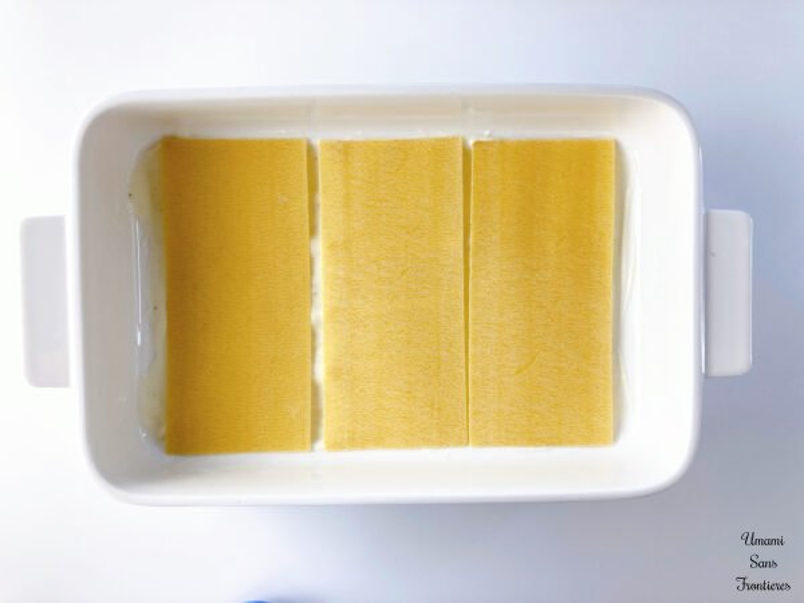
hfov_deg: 63.4
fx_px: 650
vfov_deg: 49.7
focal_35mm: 28
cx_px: 402
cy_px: 302
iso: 32
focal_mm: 3.99
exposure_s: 1/100
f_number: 1.8
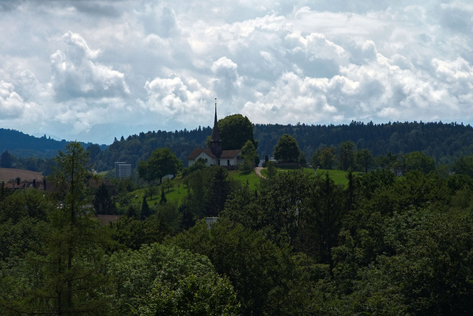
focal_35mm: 200
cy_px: 158
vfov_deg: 6.9
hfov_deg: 10.3
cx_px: 236
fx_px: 2629
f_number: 32
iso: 100
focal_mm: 200
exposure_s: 1/400
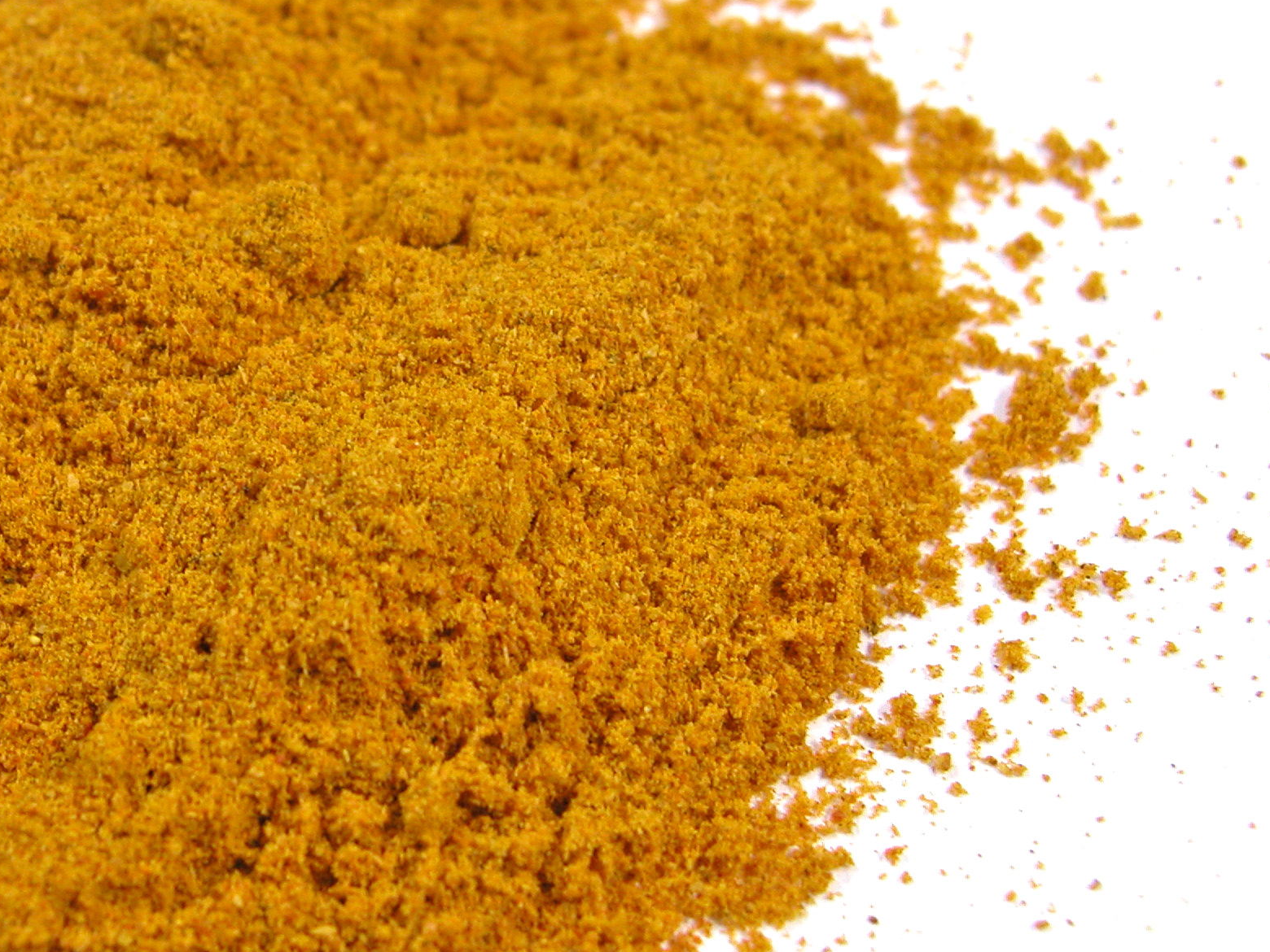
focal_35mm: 87
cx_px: 239
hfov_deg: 22.2
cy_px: 472
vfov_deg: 17.0
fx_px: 3192
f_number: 3.9
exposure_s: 1/144
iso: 100
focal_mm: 13.7
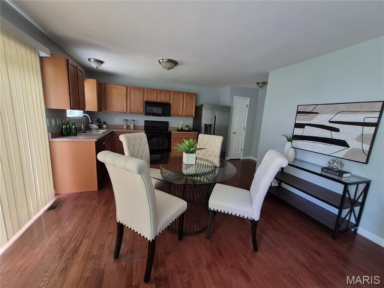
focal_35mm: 13
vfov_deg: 89.9
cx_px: 192
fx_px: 144
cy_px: 144
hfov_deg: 106.2
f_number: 2.2
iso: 200
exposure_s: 1/60
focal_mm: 1.74
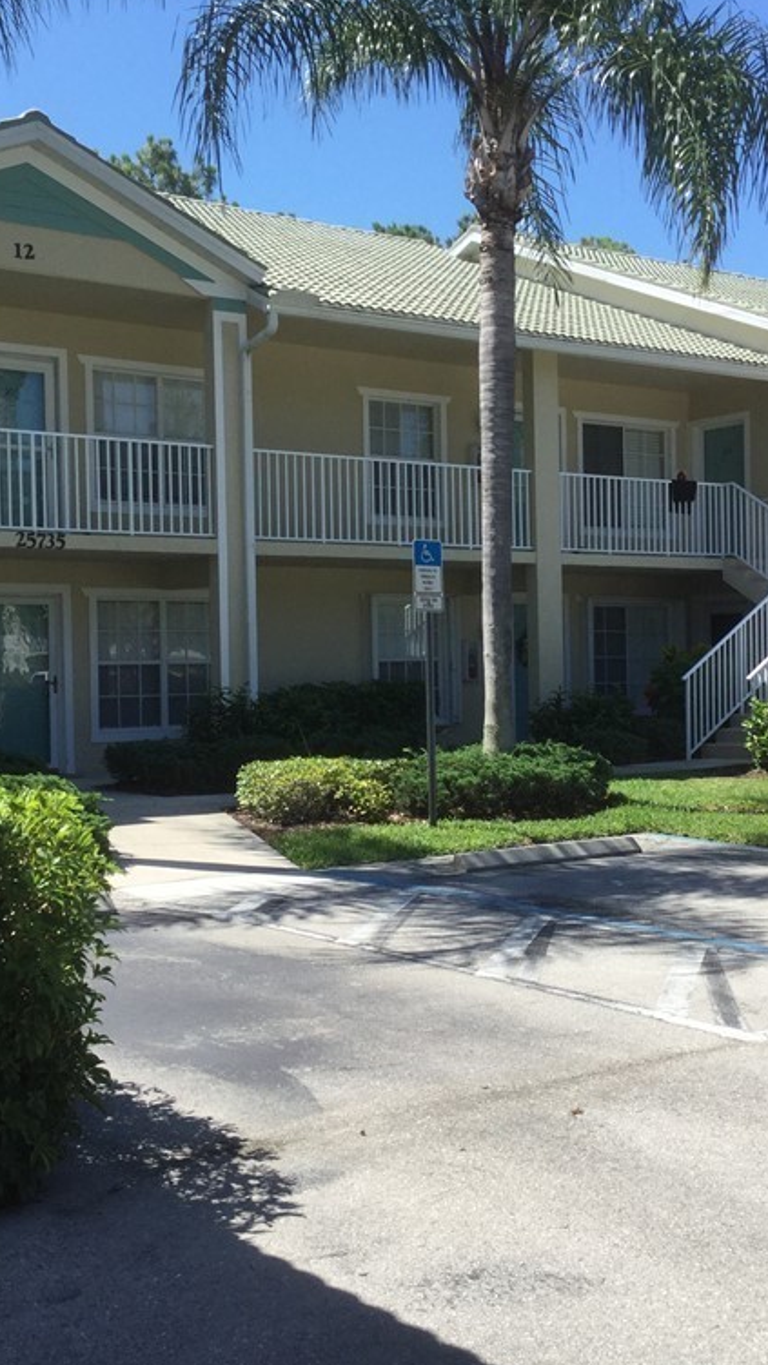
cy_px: 681
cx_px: 398
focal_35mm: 46
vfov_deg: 44.6
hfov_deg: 26.0
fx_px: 1665
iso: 25
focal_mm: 3.3
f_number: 2.4
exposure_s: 1/926
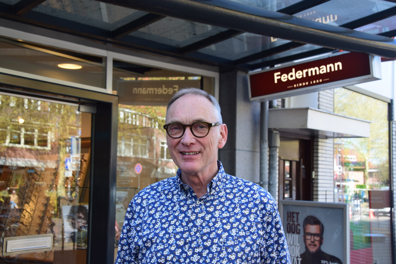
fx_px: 578
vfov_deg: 25.8
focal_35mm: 52
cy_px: 132
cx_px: 198
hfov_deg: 37.8
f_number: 8
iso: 400
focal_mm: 35
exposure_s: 1/80
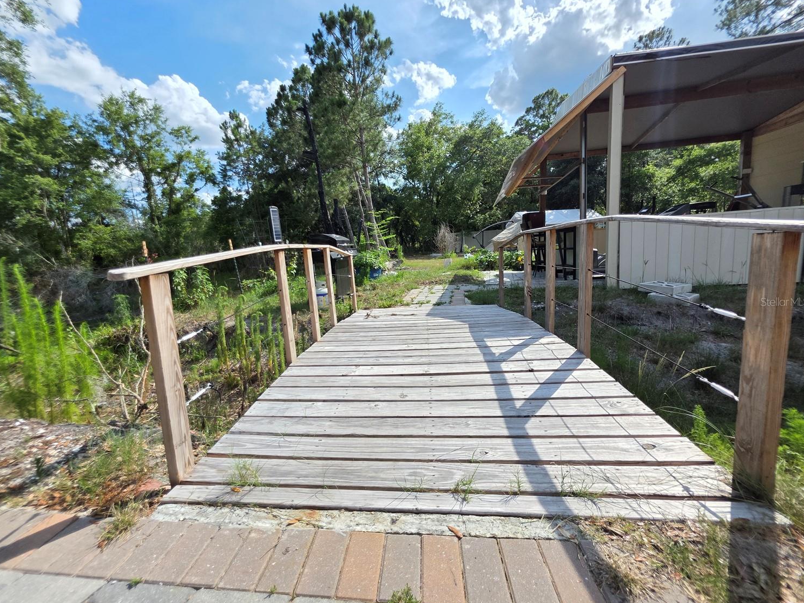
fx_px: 325
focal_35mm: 14
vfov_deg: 85.7
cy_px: 302
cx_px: 379
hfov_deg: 102.0
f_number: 1.9
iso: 64
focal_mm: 2.2
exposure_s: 1/2000
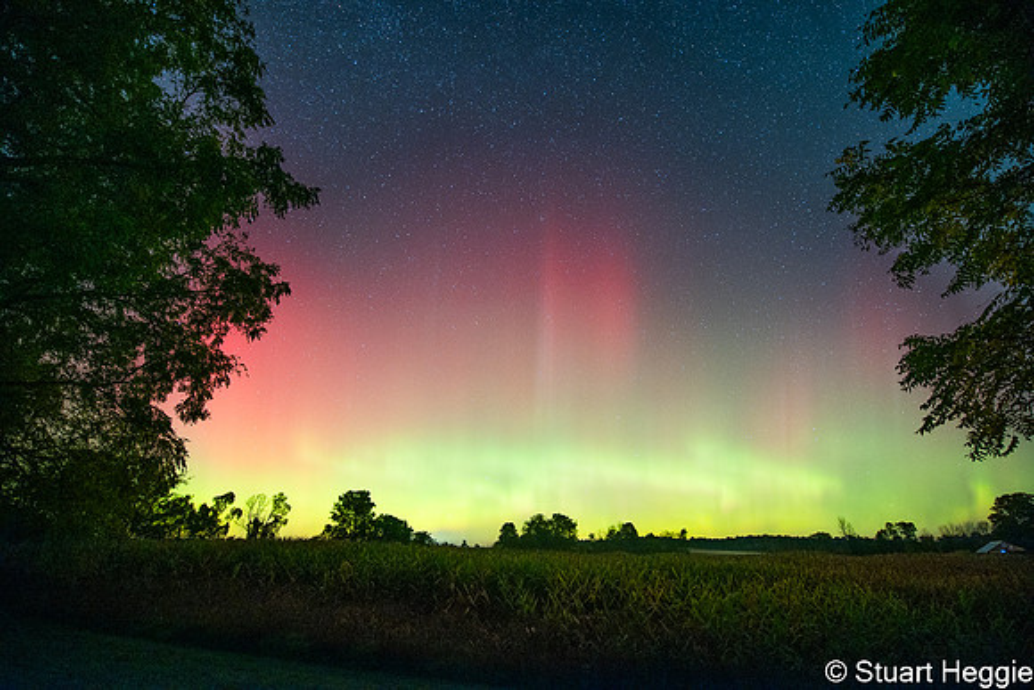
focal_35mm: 14
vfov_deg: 81.2
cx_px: 517
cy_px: 345
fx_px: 402
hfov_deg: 104.2
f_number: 2.8
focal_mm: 14
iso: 2000
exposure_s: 15
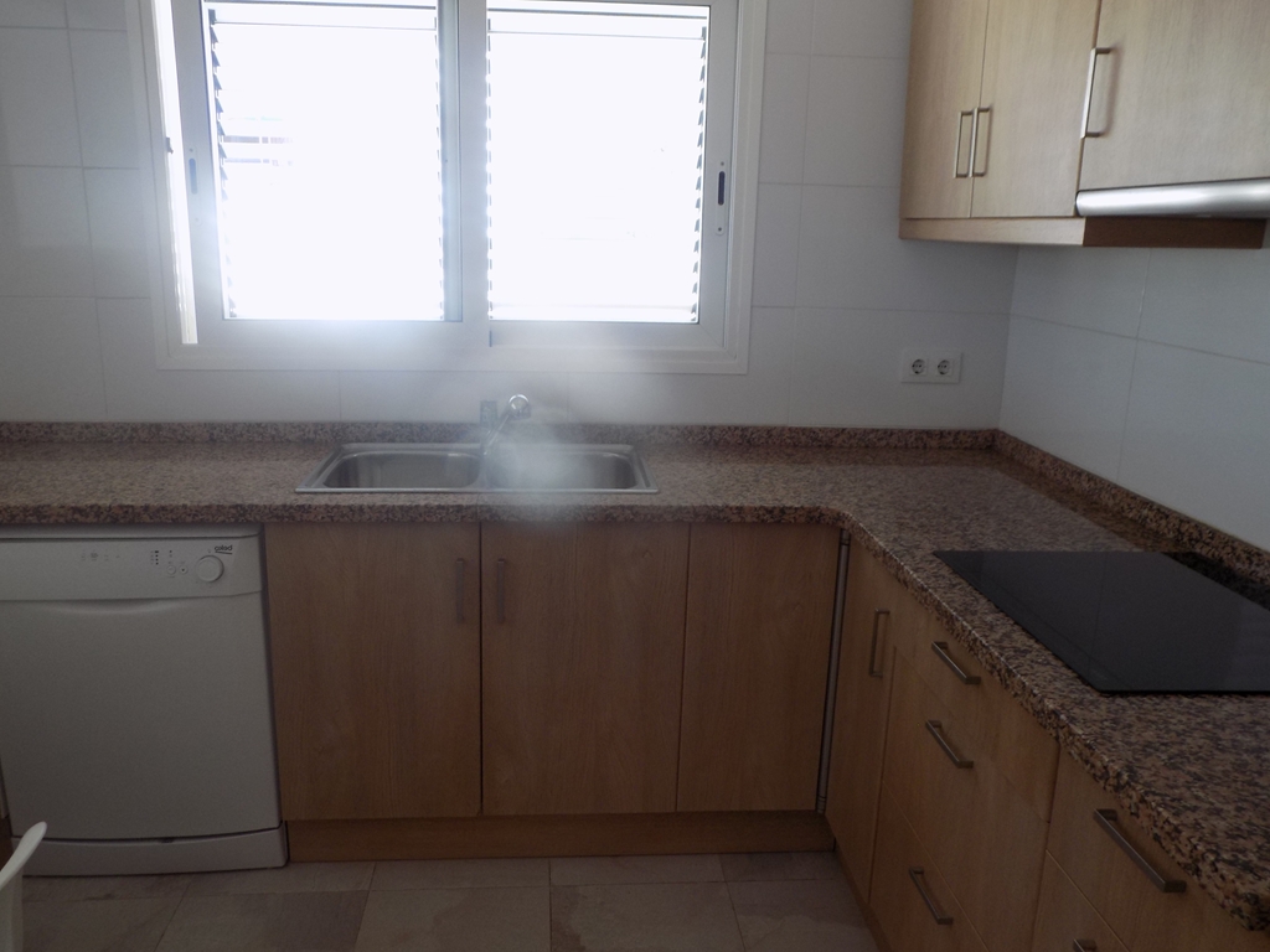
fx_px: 991
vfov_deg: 51.4
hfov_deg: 65.3
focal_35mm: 27
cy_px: 476
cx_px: 635
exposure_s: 1/30
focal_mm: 4.8
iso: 80
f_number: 3.2
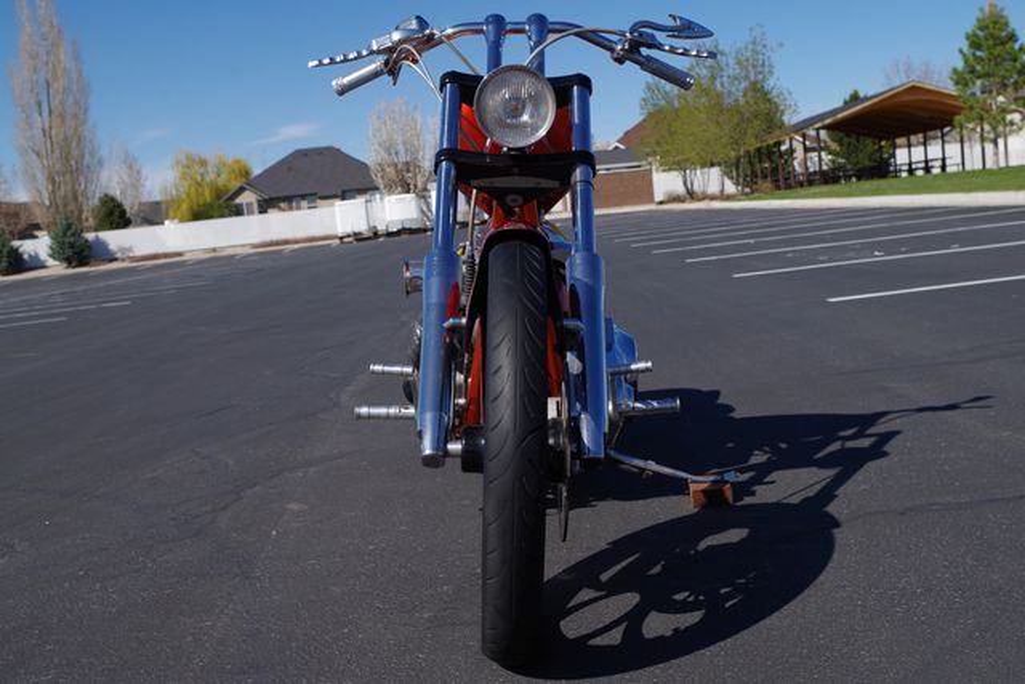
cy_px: 342
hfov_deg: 46.4
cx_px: 512
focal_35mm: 42
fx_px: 1196
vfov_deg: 31.9
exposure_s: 1/400
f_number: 8
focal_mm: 28.13
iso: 100
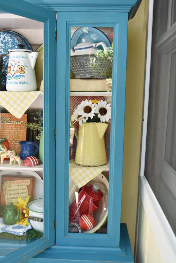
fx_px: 286
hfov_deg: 34.2
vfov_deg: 49.5
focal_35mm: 39
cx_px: 88
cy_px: 132
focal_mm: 26
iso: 400
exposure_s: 1/125
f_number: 5.6
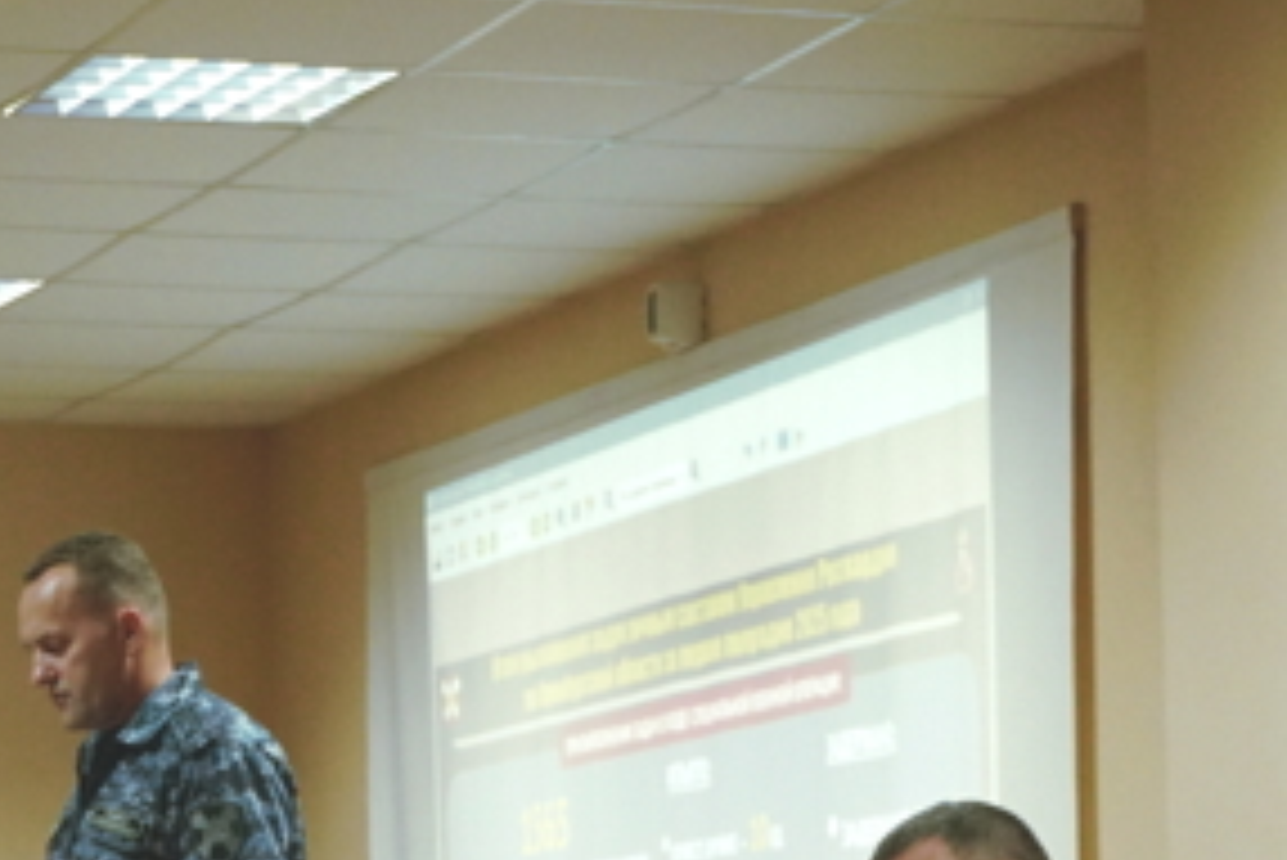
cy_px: 1076
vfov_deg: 8.4
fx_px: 5770
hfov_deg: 12.7
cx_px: 767
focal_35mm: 161
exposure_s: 1/80
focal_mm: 41
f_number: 5
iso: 3200
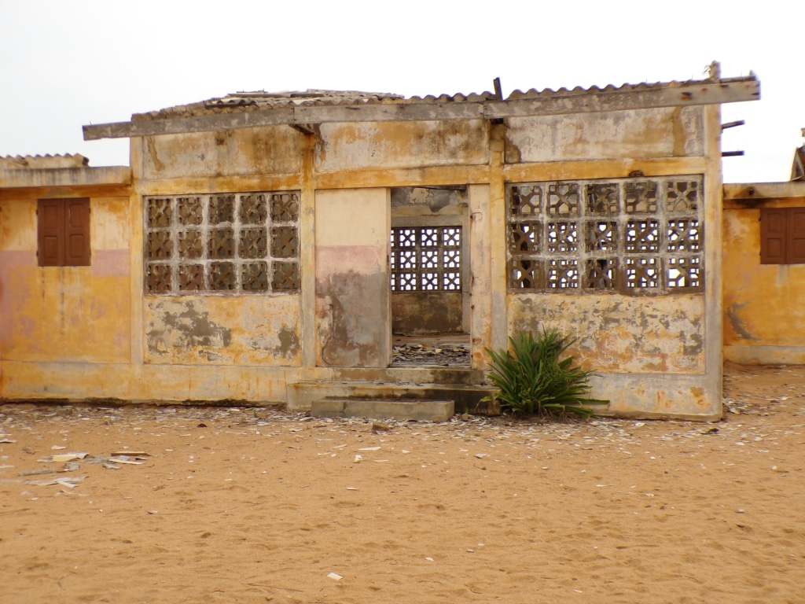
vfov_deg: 34.3
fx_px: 977
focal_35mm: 42
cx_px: 402
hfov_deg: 44.8
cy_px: 302
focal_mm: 7.6
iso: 100
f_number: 3.4
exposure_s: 1/550
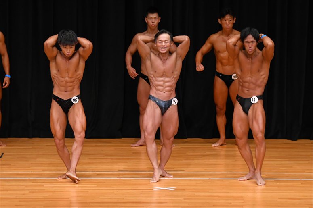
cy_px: 104
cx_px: 156
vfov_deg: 5.7
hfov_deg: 8.6
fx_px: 2086
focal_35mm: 240
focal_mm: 160
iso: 3200
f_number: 5.6
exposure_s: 1/400
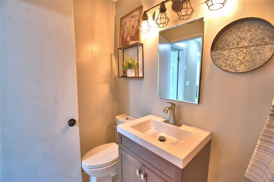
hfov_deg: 100.4
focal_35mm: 15
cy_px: 91
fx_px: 114
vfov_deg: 77.3
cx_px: 137
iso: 720
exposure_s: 1/30
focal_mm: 10
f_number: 4.5
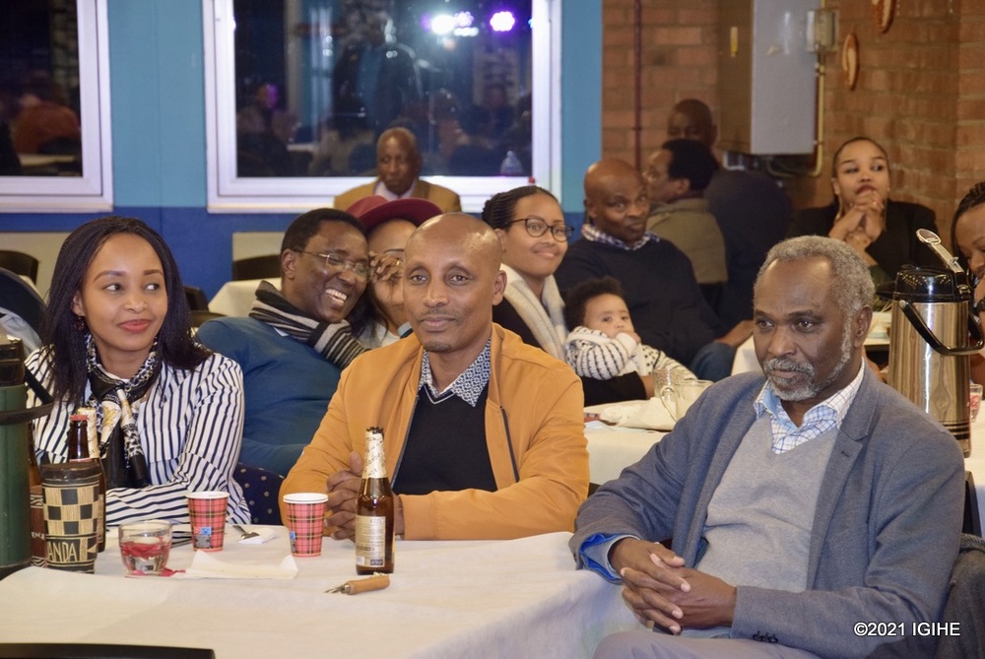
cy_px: 330
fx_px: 3492
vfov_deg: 10.8
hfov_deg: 16.1
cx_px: 492
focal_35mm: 128
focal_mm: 85
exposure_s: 1/60
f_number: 5.6
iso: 1000
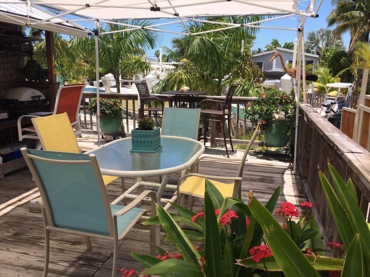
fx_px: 310
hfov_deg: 61.7
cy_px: 138
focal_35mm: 29
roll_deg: -0.5
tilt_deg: -12.1
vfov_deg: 48.2
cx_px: 185
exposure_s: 1/2053
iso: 32
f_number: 2.2
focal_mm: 4.15
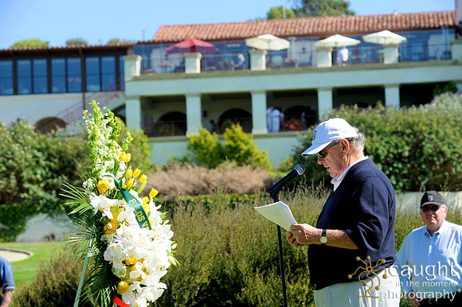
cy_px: 154
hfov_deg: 15.8
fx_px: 1667
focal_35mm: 130
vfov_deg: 10.5
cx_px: 231
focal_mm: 130
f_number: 9
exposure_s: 1/200
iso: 200
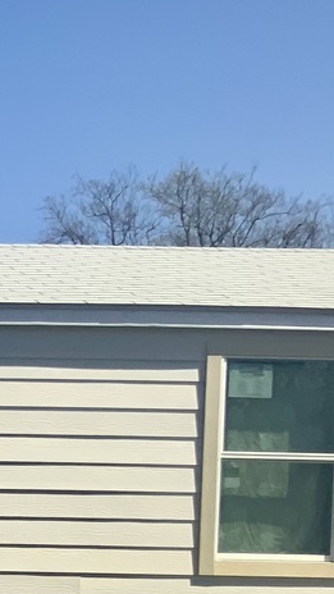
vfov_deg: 21.0
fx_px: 1543
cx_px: -465
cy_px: 606
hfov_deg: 10.6
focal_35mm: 98
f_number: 1.8
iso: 16
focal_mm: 3
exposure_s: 1/2320
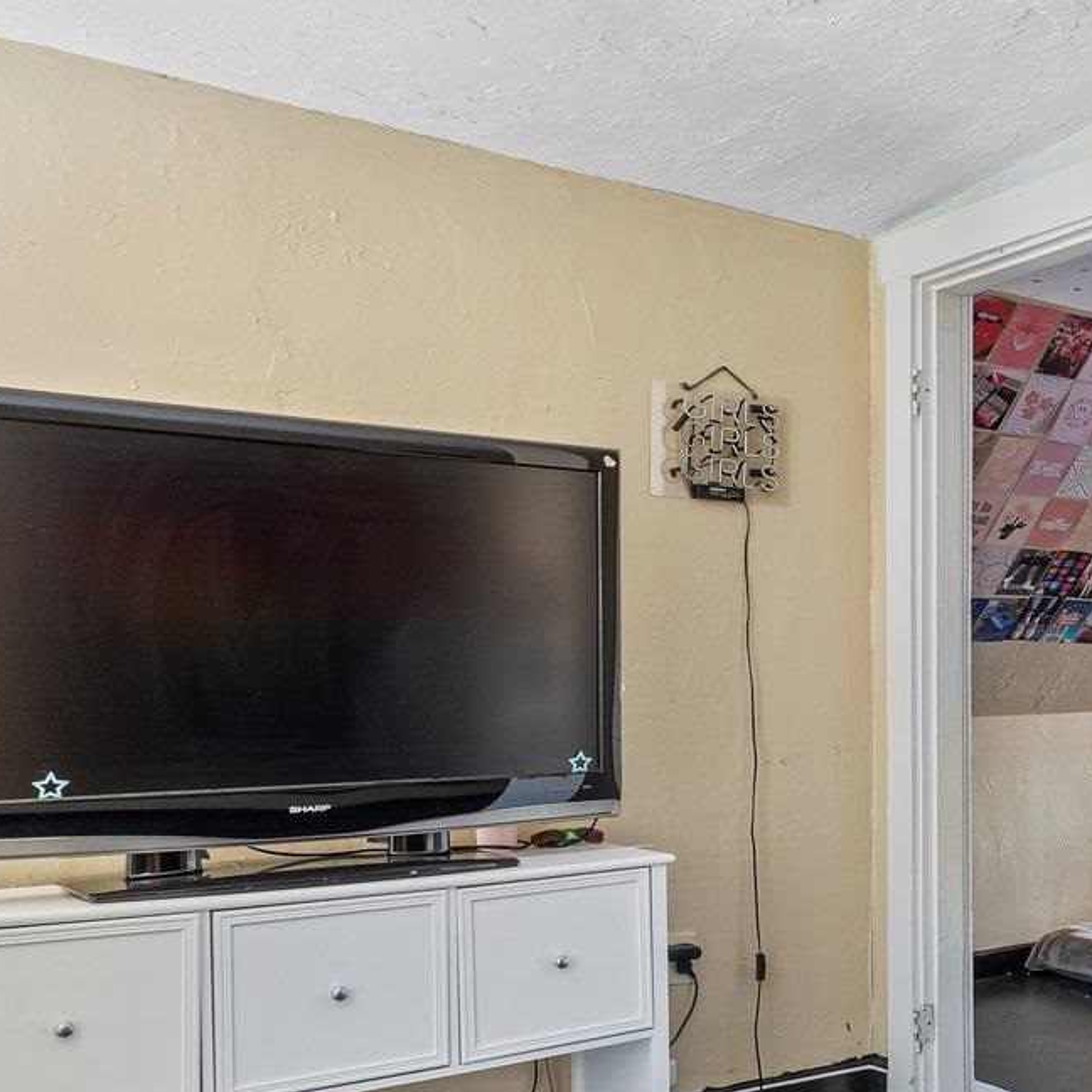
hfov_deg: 34.5
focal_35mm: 43
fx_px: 1535
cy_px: 746
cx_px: 1164
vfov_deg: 38.6
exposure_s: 1/10
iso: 160
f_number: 9
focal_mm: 16
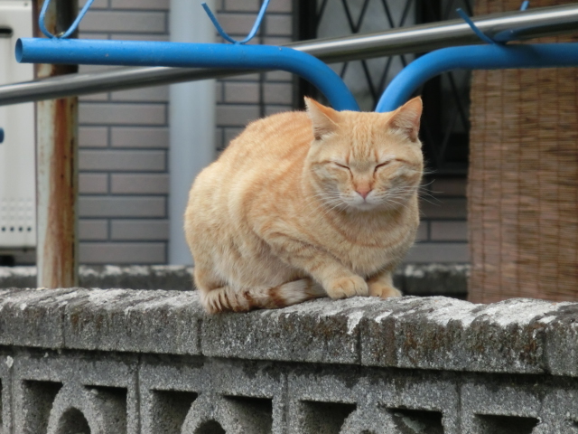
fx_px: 5009
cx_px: 289
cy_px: 217
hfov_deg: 6.6
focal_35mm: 300
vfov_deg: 5.0
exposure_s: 1/200
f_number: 5.9
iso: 400
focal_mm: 53
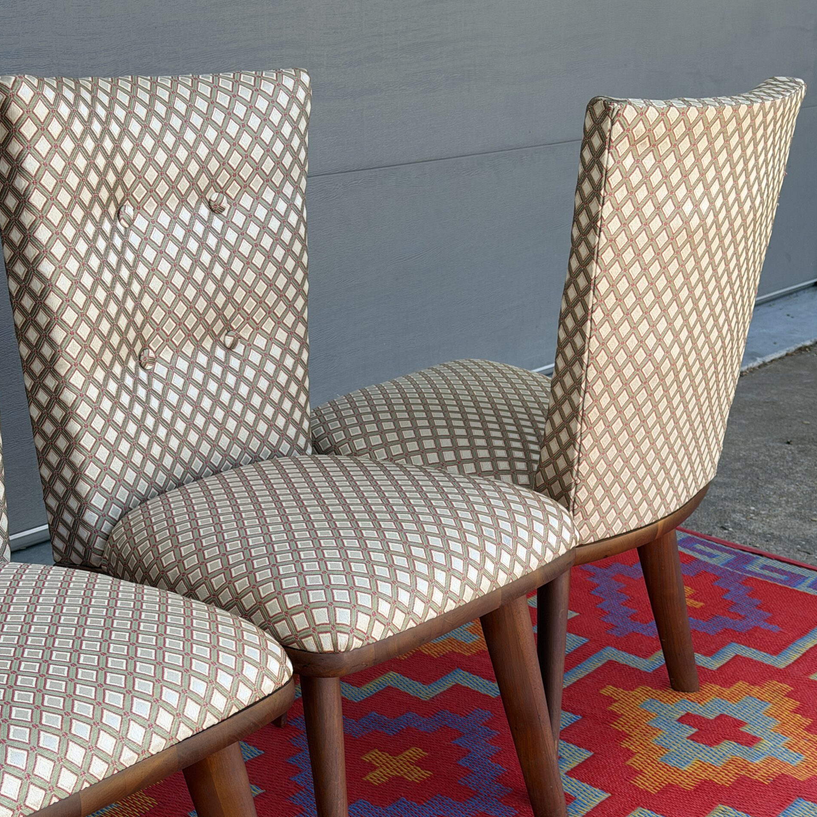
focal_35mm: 57
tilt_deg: -19.1
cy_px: 514
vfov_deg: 29.9
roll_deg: -0.4
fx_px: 1522
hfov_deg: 30.0
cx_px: 409
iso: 64
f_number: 1.78
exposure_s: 1/277
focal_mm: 6.76
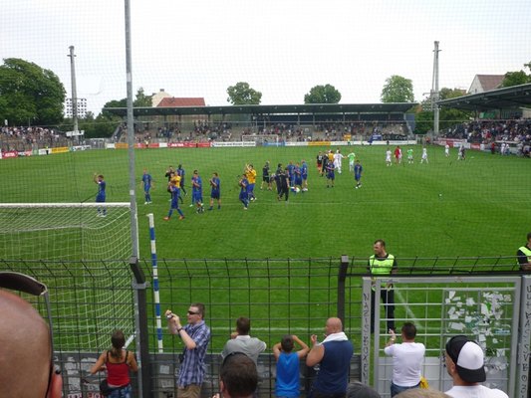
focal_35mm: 33
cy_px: 199
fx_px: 506
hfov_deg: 55.3
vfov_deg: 43.0
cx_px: 266
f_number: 2.8
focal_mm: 5.5
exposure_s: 1/400
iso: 80
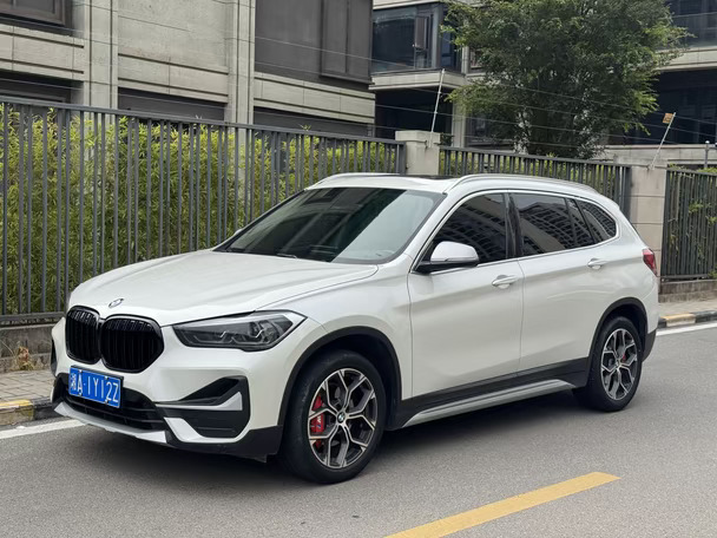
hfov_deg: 39.7
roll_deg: -1.3
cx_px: 358
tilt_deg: -3.5
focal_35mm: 48
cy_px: 269
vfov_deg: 30.3
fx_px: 994
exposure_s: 1/2331
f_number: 1.78
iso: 64
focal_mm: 6.76
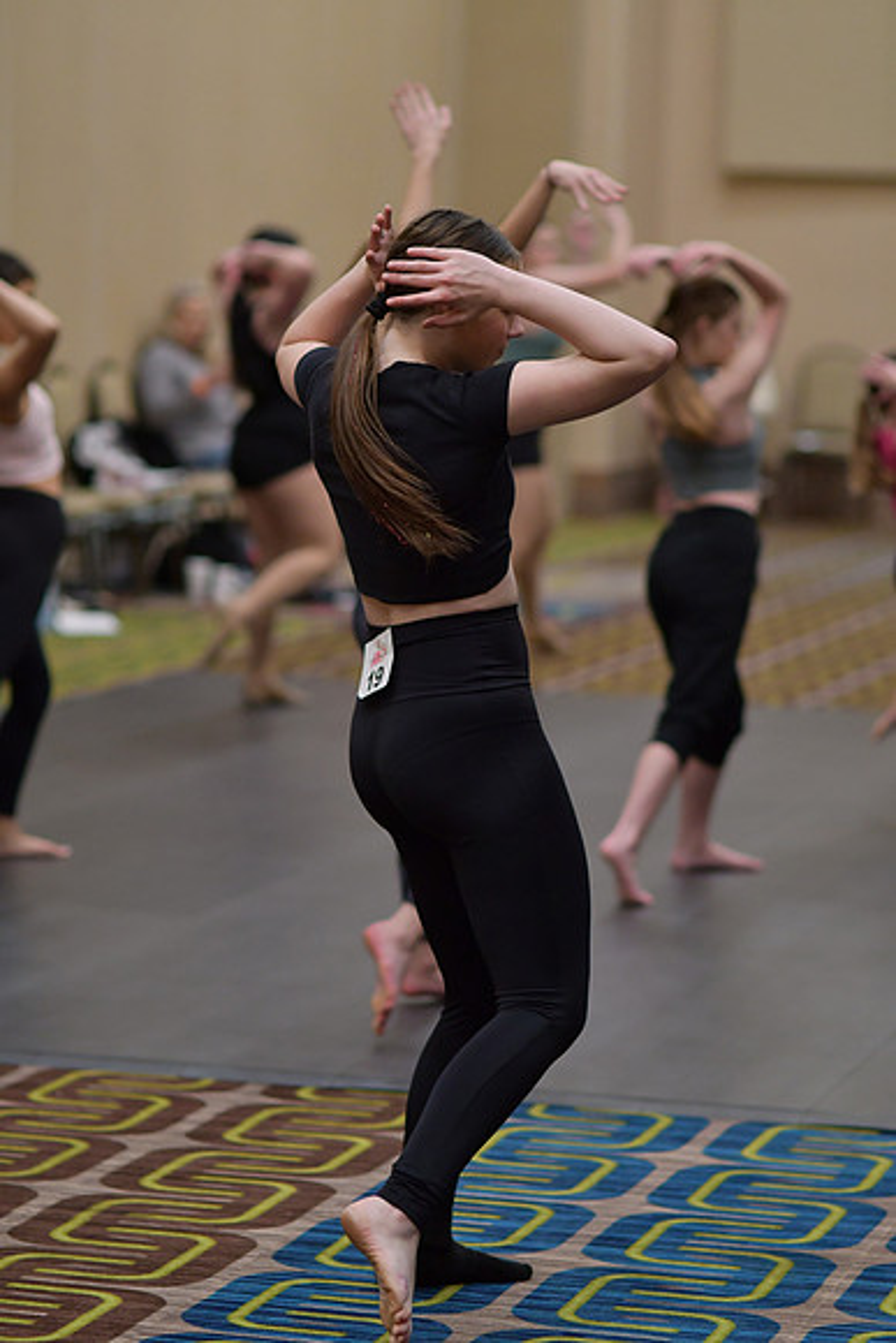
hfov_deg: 10.8
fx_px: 4738
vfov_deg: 16.1
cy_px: 672
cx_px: 448
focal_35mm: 127
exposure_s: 1/800
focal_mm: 85
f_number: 2
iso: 1250
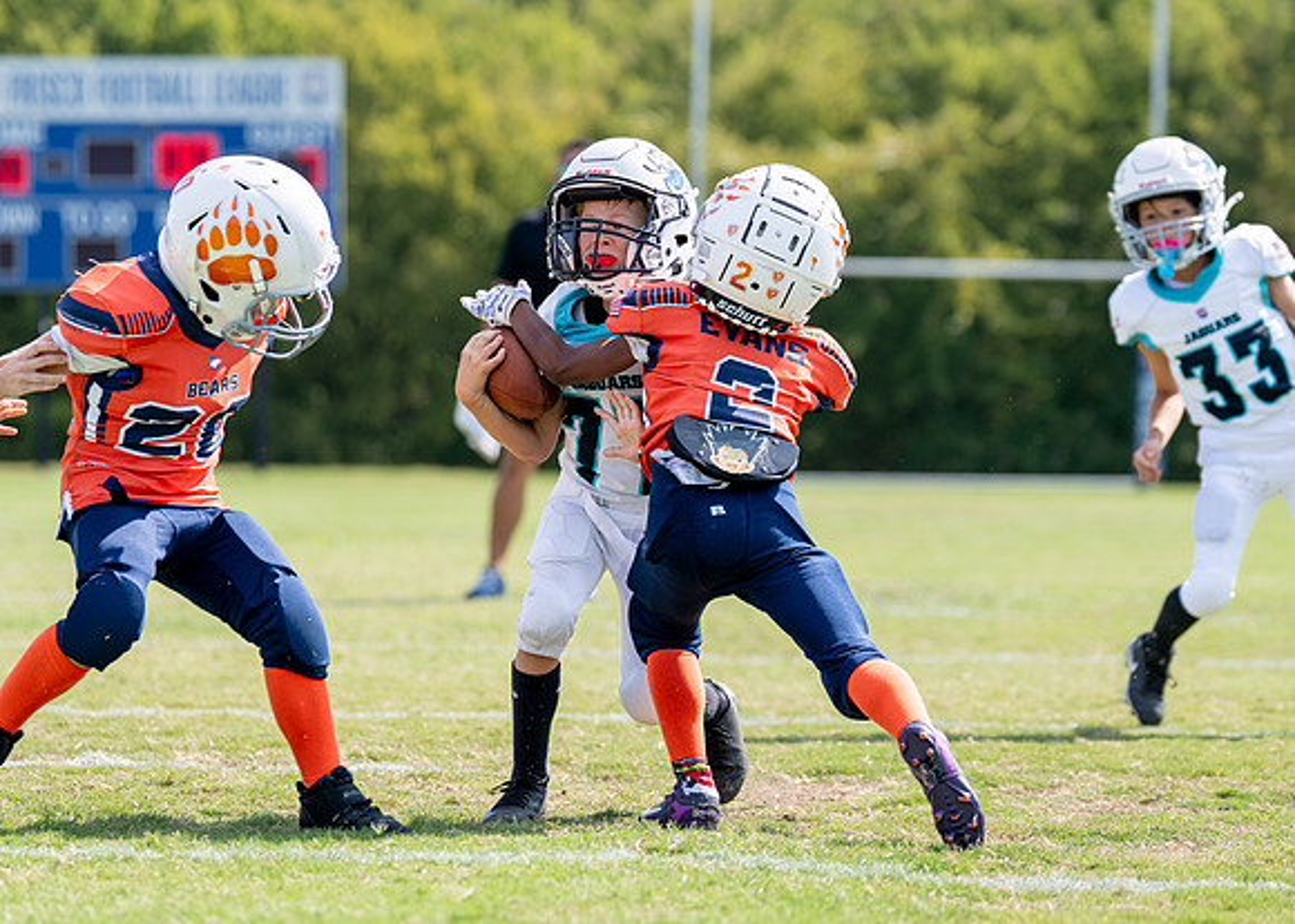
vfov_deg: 8.6
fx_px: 6124
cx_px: 643
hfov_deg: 12.1
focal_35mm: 167
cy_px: 354
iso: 160
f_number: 2.8
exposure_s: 1/2500
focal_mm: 118
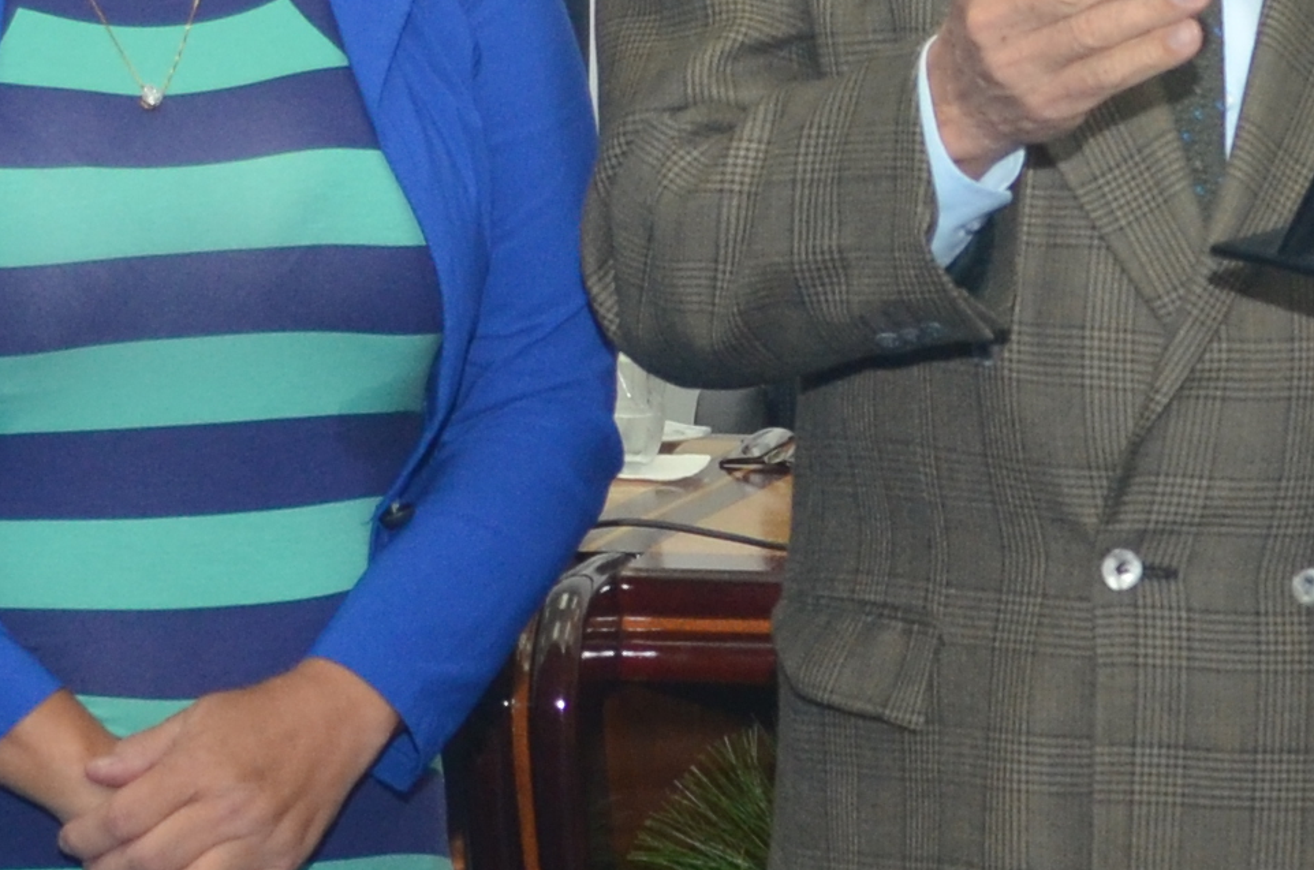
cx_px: 1238
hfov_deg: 12.1
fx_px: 6155
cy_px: 757
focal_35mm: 169
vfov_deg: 8.1
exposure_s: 1/200
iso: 500
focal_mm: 22
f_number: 4
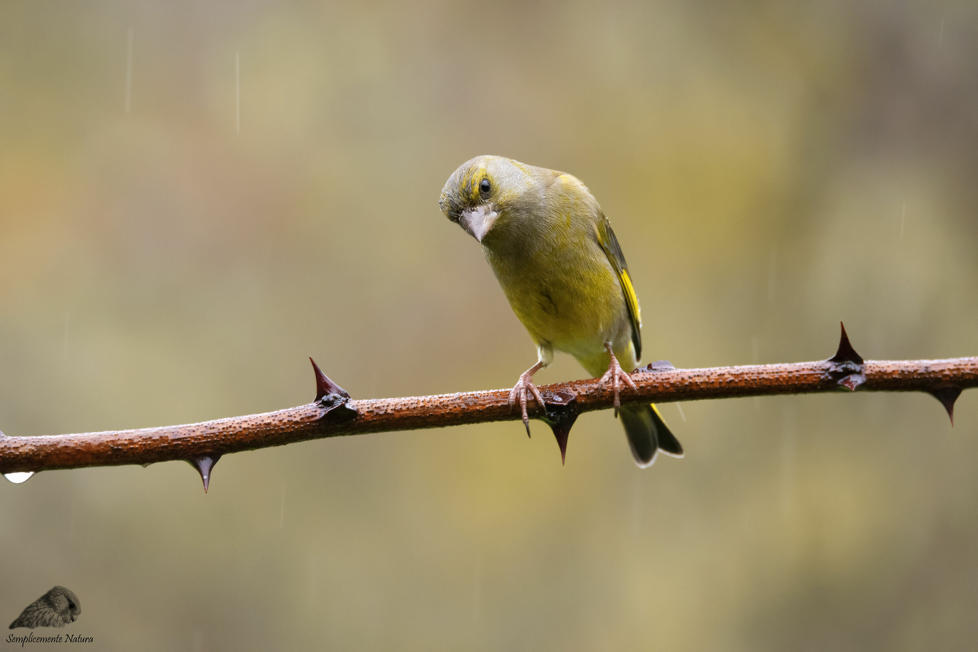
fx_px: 19966
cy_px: 326
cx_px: 489
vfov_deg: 1.9
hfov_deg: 2.8
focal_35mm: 735
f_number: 6.3
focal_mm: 490
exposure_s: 1/160
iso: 2500
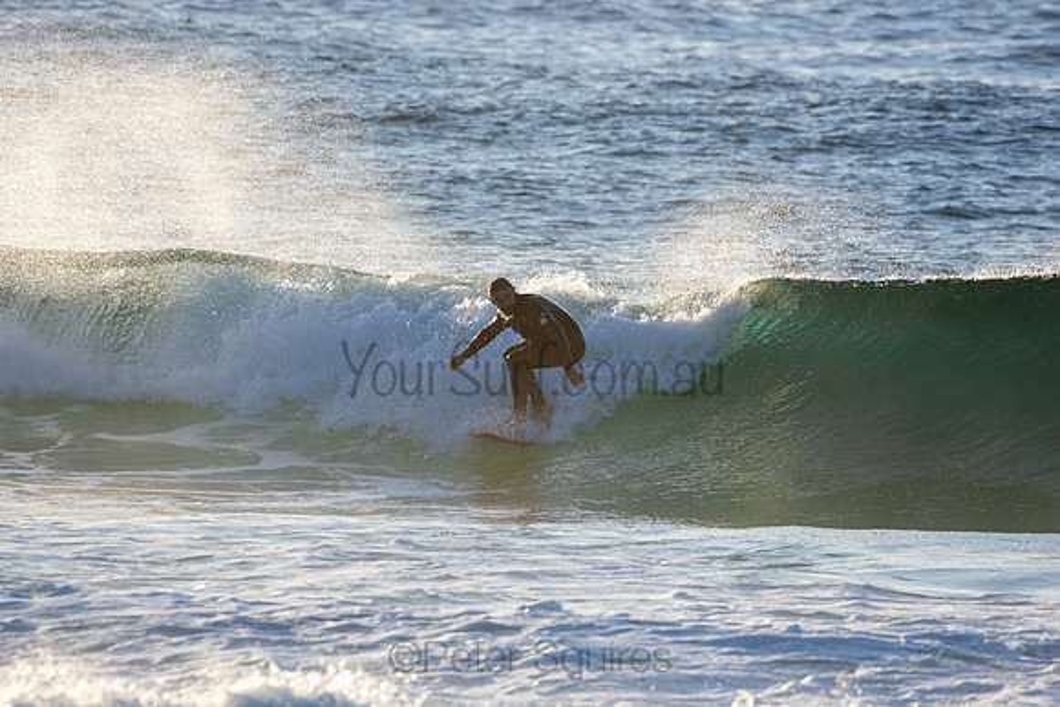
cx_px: 530
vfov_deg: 1.8
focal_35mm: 750
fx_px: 22087
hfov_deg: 2.7
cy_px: 354
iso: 125
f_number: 6.3
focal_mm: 500
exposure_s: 1/500
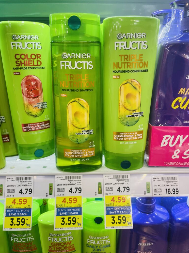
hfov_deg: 53.1
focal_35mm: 26
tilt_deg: -19.2
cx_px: 94
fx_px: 189
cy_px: 126
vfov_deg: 67.3
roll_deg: -0.3
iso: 80
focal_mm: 4.2
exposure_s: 1/120
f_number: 1.6
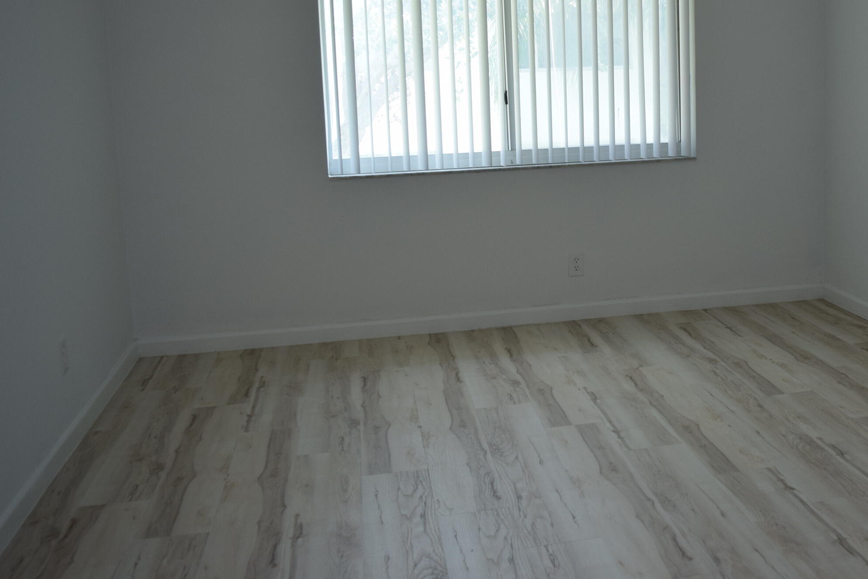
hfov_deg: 45.8
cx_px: 650
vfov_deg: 32.4
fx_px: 989
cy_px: 206
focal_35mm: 41
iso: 400
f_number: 4.5
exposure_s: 1/80
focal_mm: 18
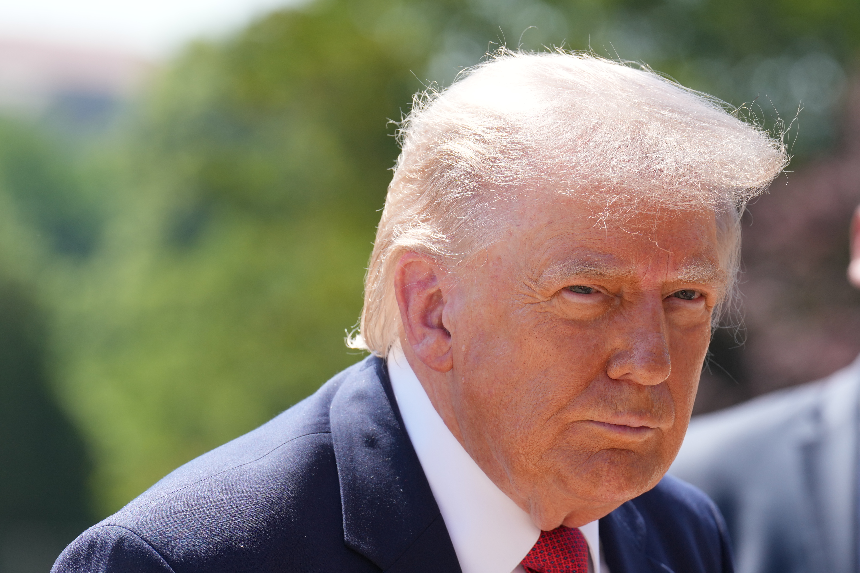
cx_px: 430
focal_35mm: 300
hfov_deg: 6.9
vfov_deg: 4.6
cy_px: 286
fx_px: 7166
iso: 400
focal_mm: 200
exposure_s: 1/800
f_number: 5.6
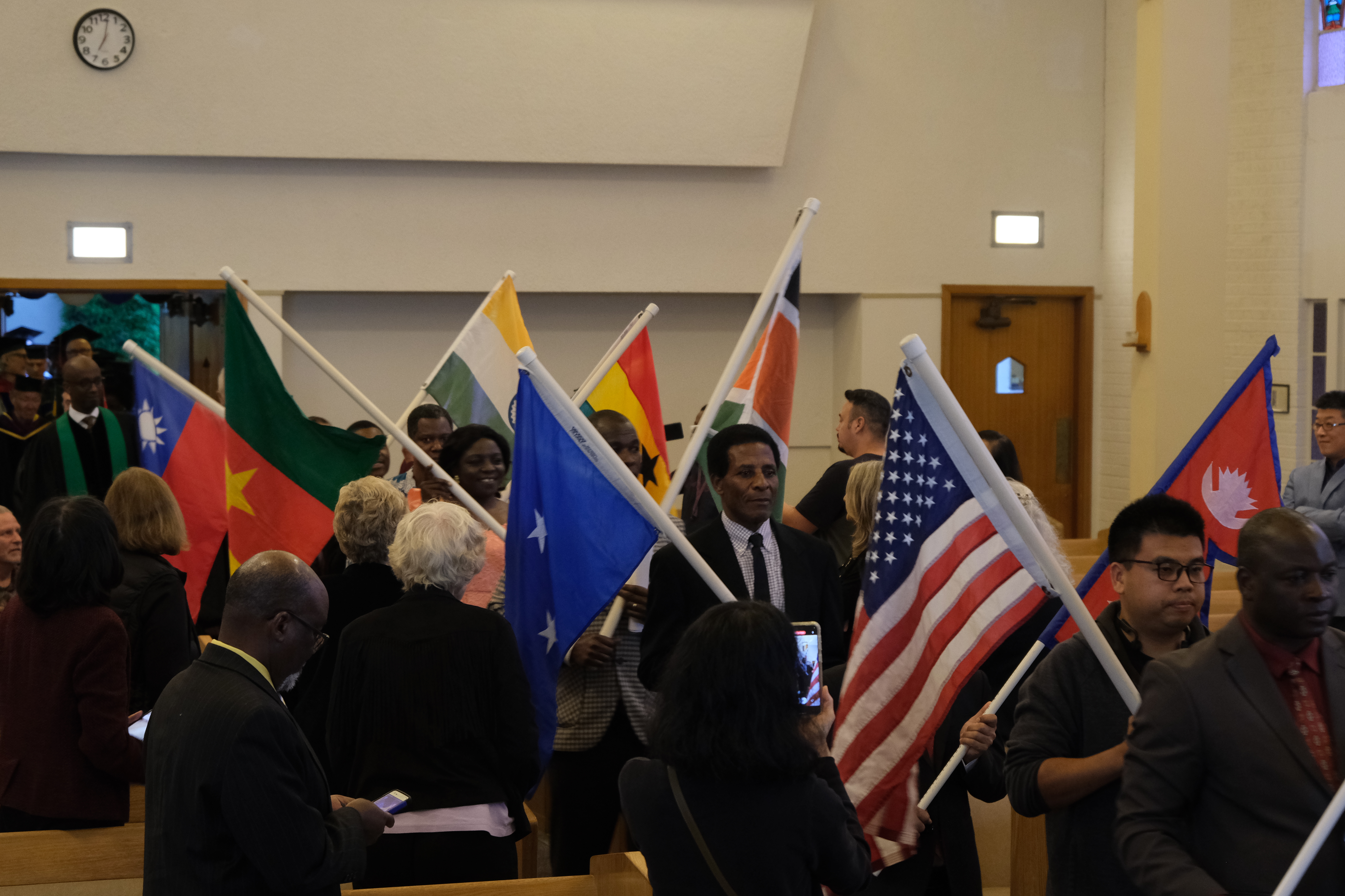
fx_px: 2951
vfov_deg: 17.3
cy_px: 463
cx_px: 690
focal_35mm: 79
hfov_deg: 25.7
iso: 2000
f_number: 4
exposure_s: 1/20
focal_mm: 50.5
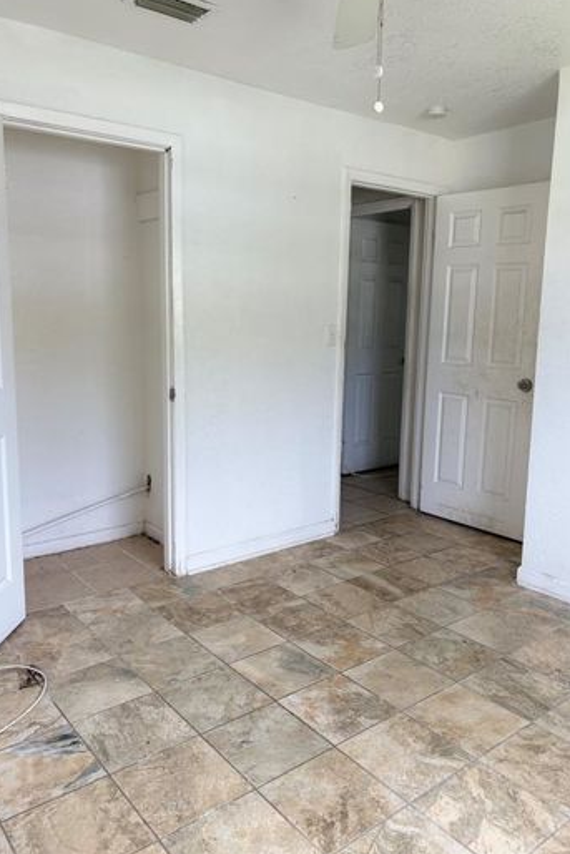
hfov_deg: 46.4
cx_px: 295
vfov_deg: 65.5
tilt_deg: -9.3
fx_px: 665
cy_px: 419
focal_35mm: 28
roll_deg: -2.2
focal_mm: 5.96
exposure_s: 1/121
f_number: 1.6
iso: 40
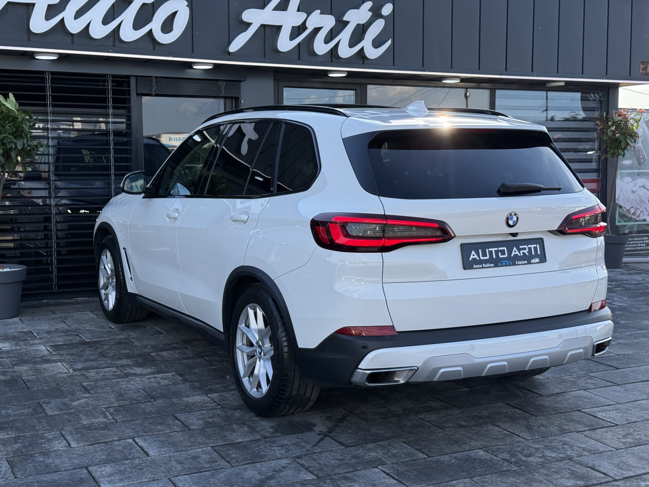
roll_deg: +0.2
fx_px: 900
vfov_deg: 30.3
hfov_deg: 39.7
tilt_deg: -5.2
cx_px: 324
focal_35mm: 48
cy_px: 244
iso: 100
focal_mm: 6.76
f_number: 1.78
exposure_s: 1/1543
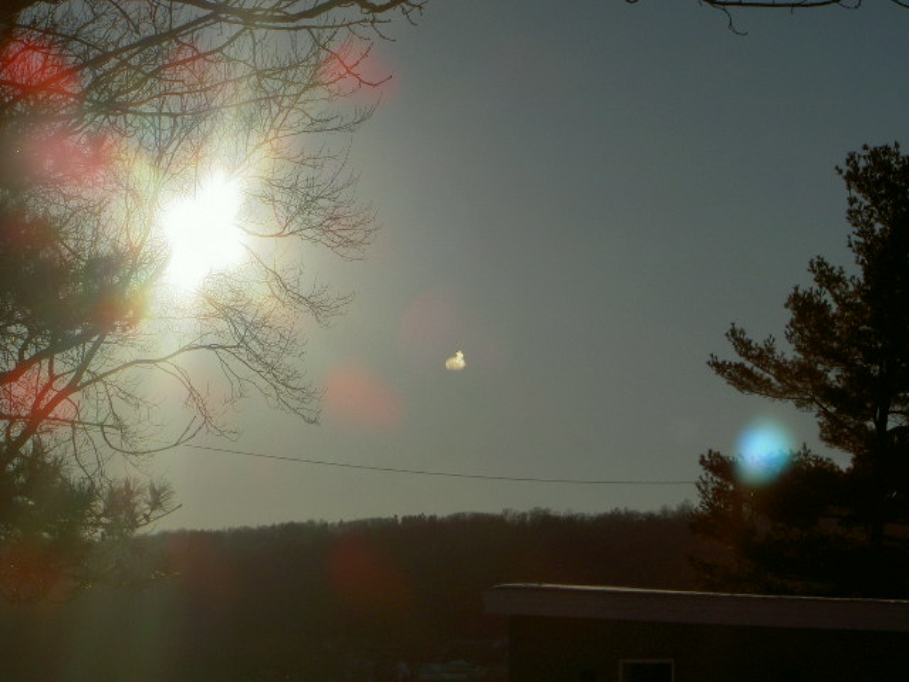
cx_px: 454
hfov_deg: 17.0
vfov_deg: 12.8
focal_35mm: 116
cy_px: 341
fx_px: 3046
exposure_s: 1/2000
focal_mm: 24
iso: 100
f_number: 8.3
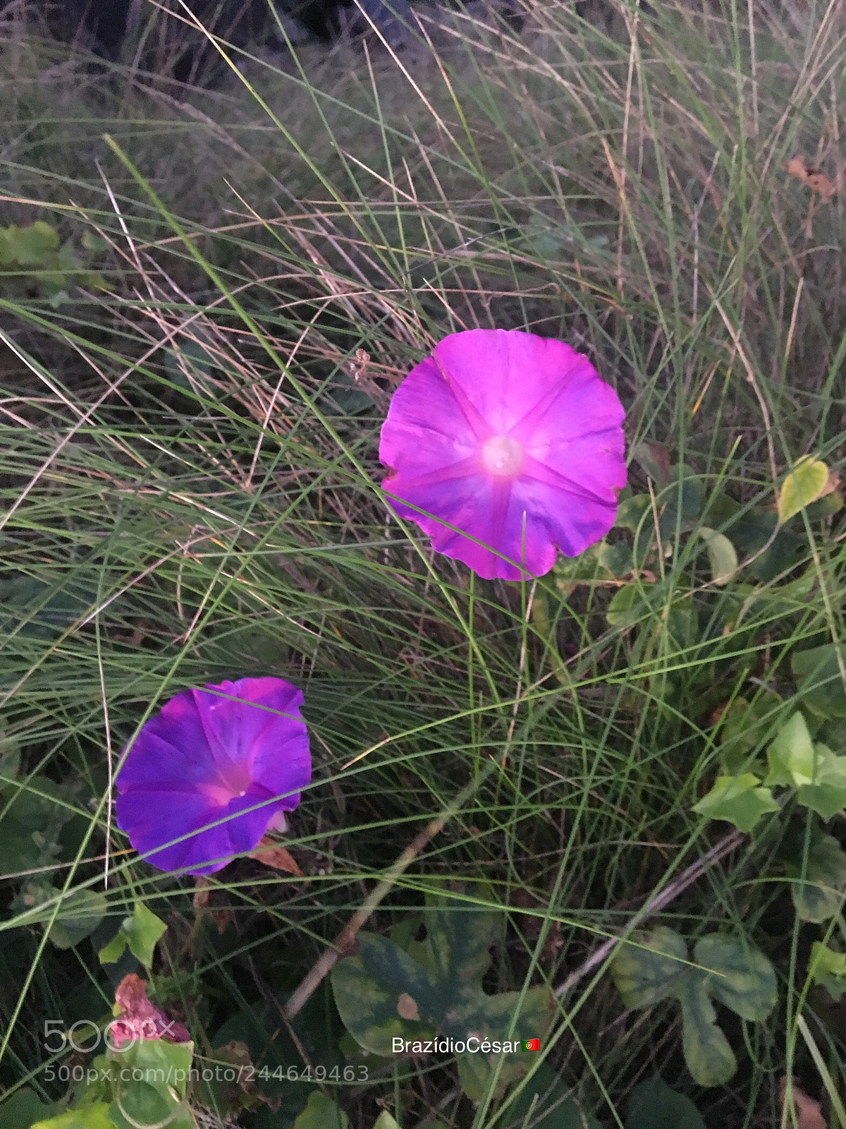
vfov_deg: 61.7
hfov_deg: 48.2
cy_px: 564
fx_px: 945
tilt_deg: -65.4
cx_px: 423
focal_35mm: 29
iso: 400
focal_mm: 4.15
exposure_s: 1/17
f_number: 2.2
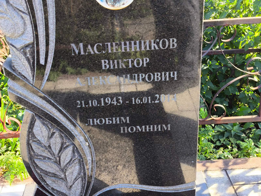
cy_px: 98
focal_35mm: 50
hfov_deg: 38.2
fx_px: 377
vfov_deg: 29.1
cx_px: 130
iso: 50
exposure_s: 1/204
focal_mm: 4.71
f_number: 1.7
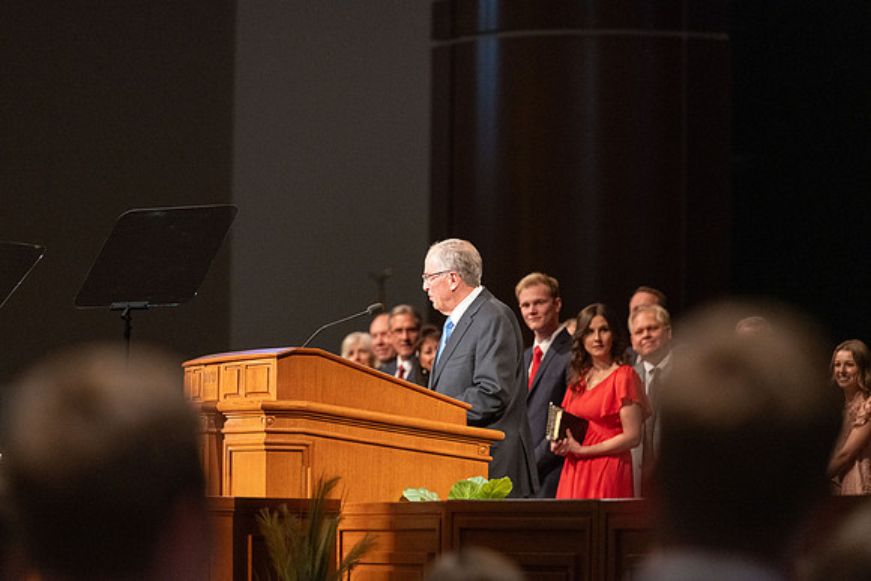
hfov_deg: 10.3
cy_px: 290
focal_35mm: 200
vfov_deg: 6.9
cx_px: 436
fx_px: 4840
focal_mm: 200
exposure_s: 1/250
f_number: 3.5
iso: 6400
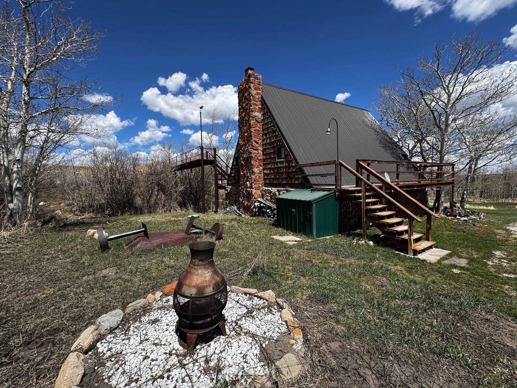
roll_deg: +0.7
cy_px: 194
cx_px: 258
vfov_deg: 85.7
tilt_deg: -3.3
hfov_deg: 102.1
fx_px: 209
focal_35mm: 14
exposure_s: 1/1789
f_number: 2.2
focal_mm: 2.22
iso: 50
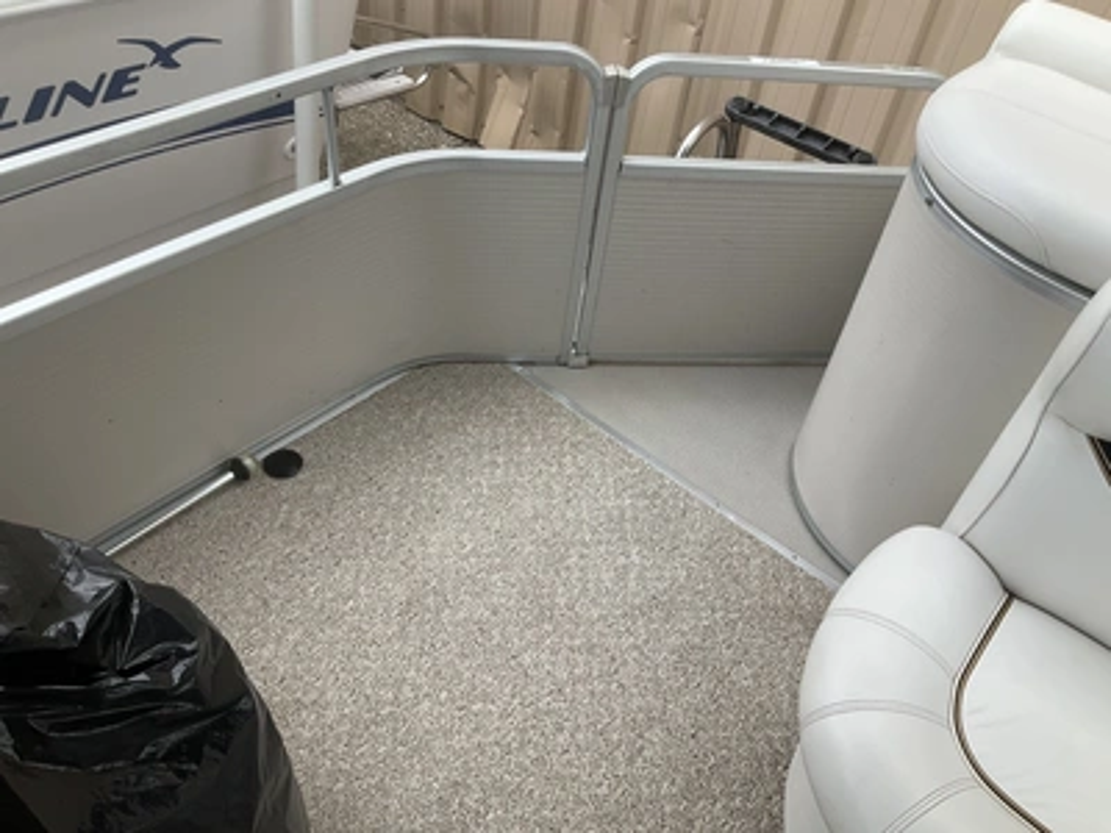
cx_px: 556
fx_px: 931
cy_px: 416
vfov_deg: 48.2
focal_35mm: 29
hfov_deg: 61.7
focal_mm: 3
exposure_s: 1/1055
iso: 25
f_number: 1.8
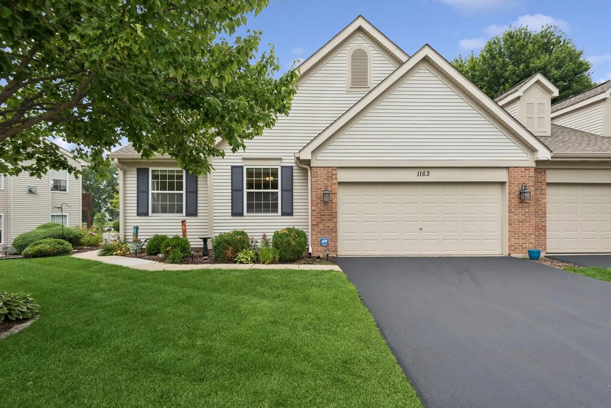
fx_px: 306
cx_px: 306
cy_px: 204
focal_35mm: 18
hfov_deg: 90.0
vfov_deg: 67.5
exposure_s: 1/250
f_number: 8
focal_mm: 18
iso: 200
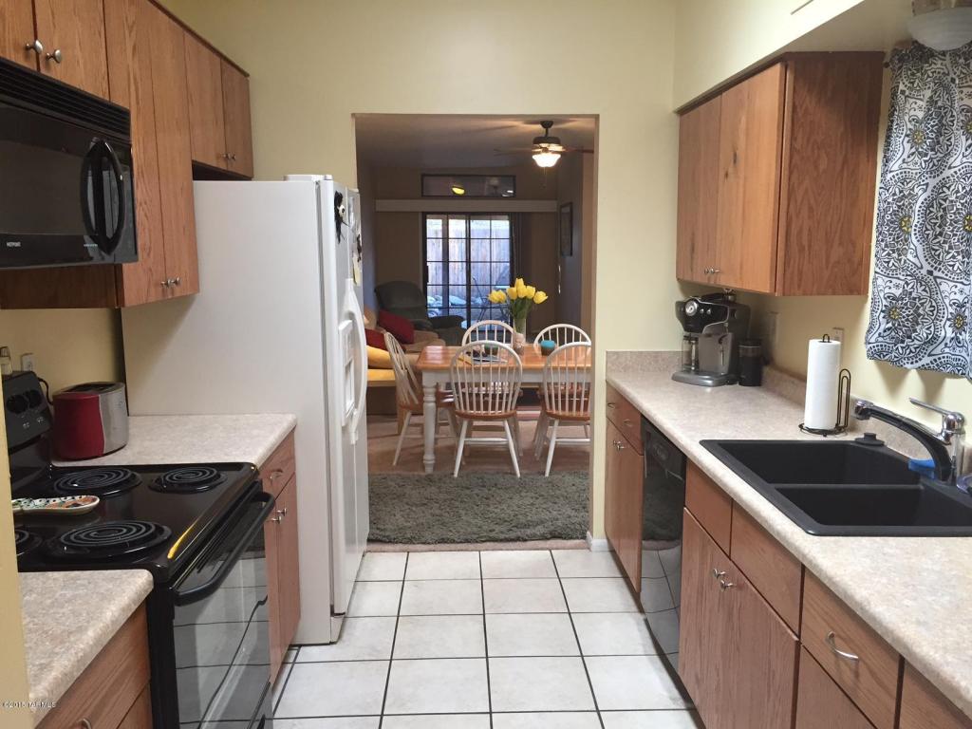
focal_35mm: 29
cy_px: 364
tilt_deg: -8.5
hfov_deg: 61.7
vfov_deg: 48.2
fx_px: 814
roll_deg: +0.6
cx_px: 486
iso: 100
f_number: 2.2
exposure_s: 1/30
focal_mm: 4.15
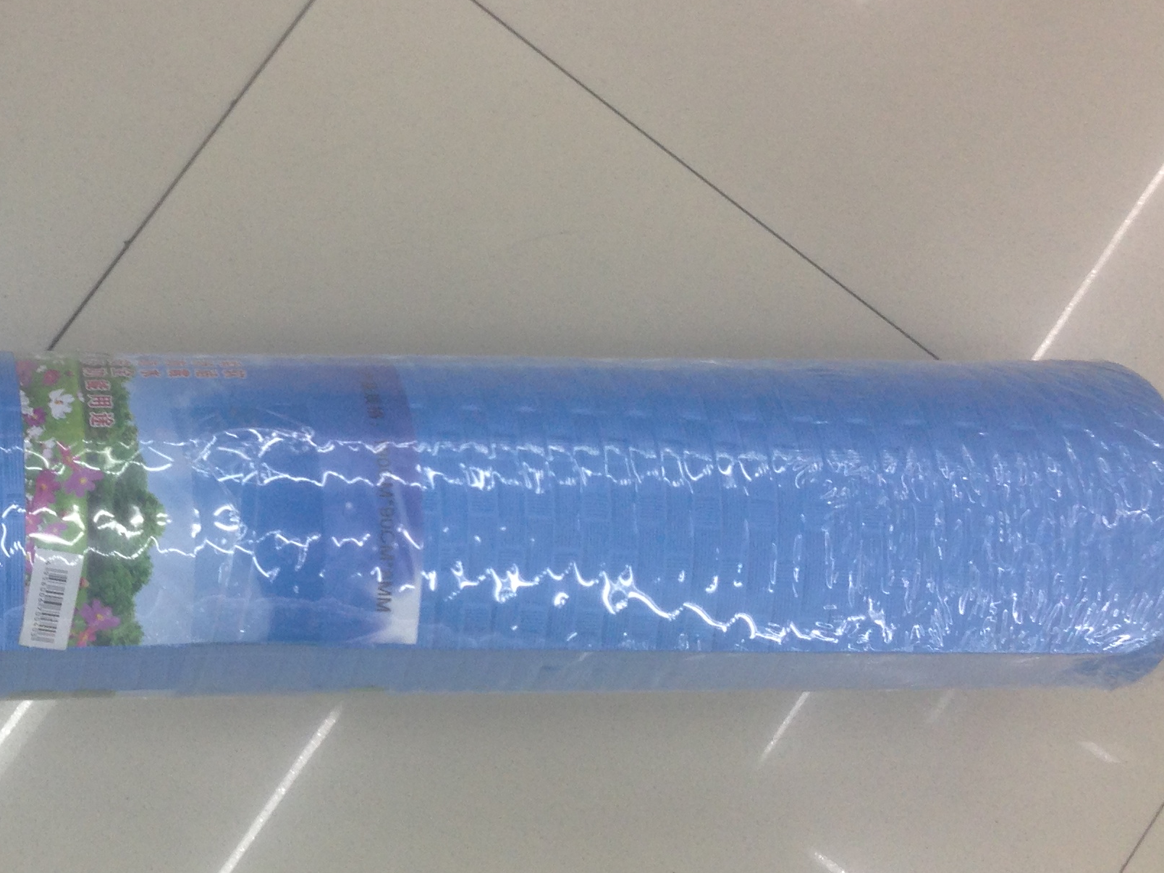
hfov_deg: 28.0
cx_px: 144
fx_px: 2253
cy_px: 481
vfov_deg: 21.9
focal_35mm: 67
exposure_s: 1/30
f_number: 2.4
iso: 50
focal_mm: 4.12
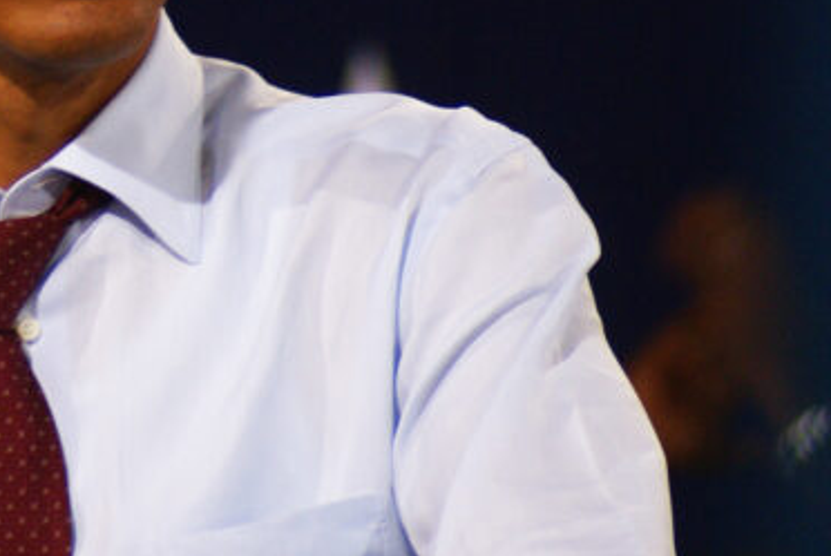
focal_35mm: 983
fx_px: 22717
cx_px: -101
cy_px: 0
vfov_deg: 1.4
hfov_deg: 2.1
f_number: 5.6
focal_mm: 250
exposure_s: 1/100
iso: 400
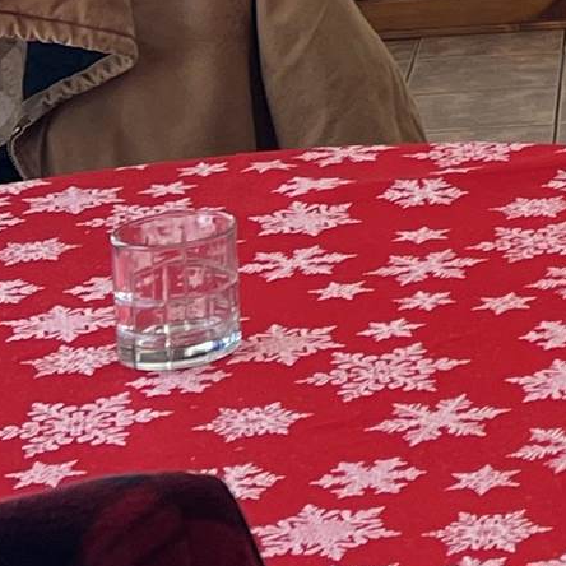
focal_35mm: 159
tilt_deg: -4.8
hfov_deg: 9.7
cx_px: 1347
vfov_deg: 10.4
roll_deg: +0.4
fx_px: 2941
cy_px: -414
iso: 64
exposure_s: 1/120
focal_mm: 5.7
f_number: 1.5
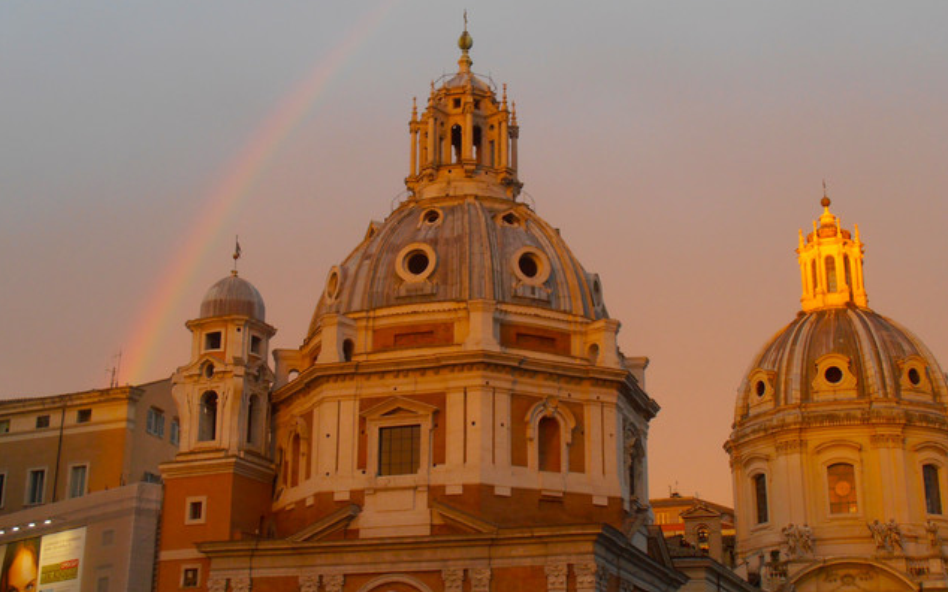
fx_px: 1576
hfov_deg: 33.5
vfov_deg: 21.3
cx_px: 475
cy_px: 247
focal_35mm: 61
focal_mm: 10.04
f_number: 4.5
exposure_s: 1/30
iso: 125
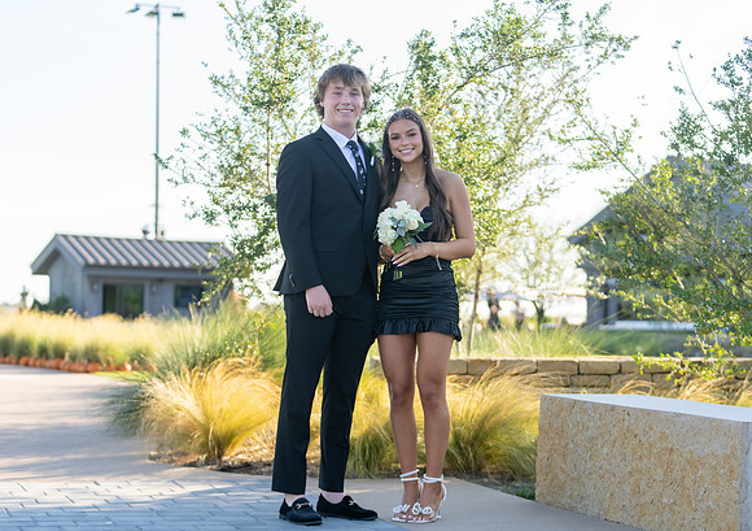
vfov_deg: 18.6
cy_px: 265
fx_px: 1621
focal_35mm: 76
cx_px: 388
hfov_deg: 26.1
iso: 100
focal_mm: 71
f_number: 2.8
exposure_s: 1/320
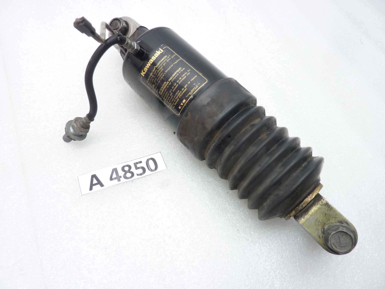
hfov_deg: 69.4
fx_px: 278
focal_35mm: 25
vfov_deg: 54.9
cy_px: 144
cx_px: 192
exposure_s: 1/10
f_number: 3.3
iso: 80
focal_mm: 4.1
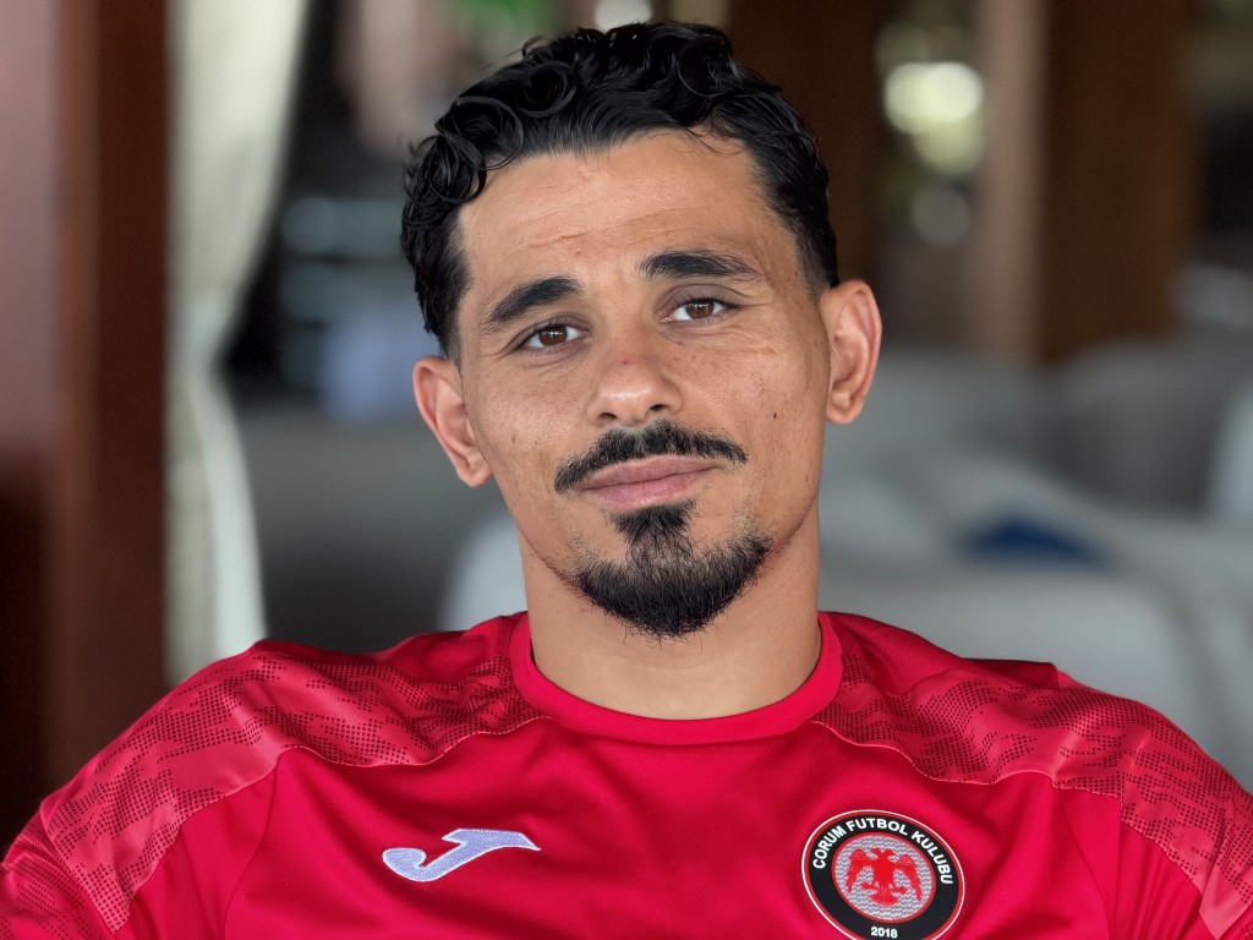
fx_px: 3620
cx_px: 626
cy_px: 470
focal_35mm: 100
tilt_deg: -4.6
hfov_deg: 19.6
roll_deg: -1.0
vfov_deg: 14.8
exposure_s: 1/121
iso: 250
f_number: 2.8
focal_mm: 16.89
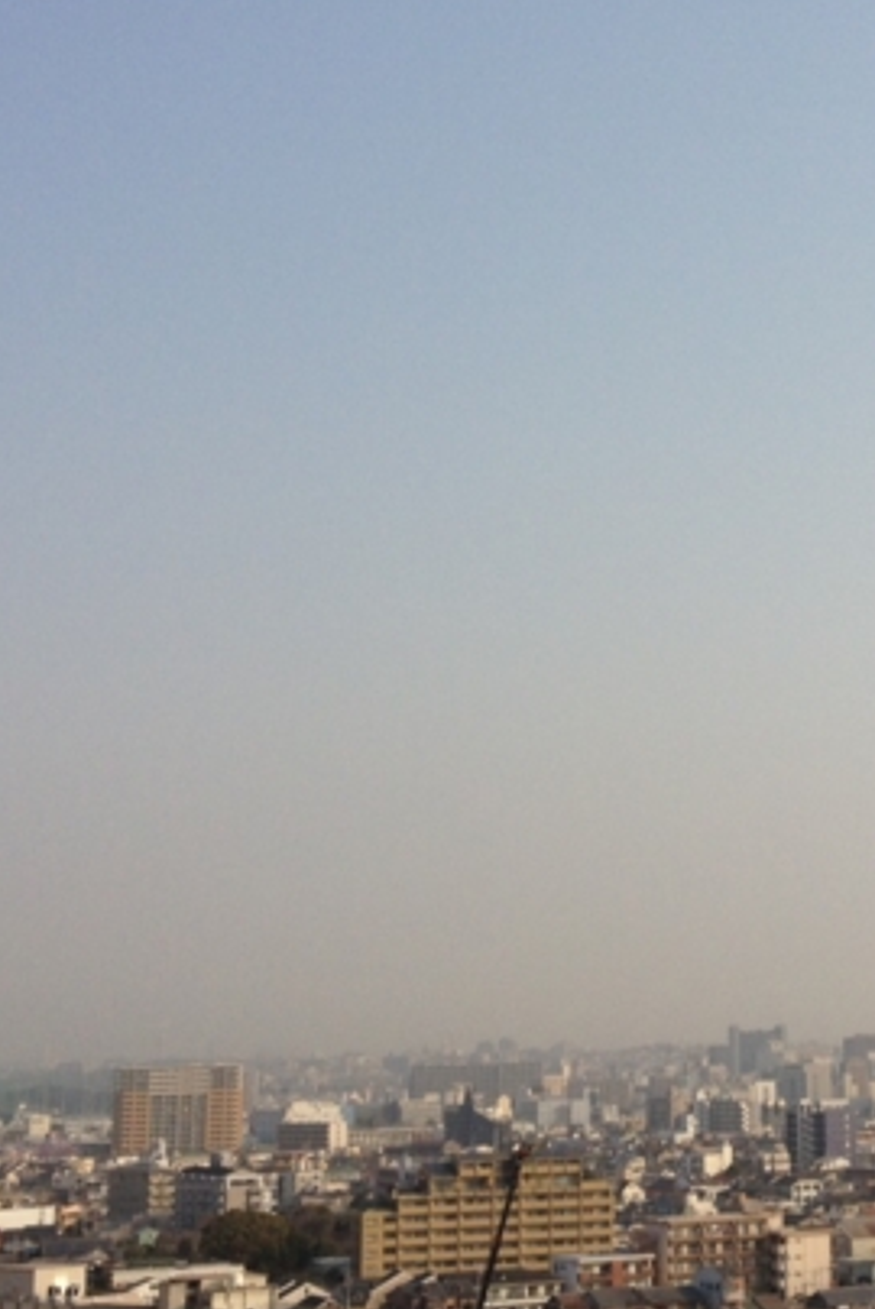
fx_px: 2620
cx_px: 775
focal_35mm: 72
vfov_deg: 27.9
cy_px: 450
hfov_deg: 18.7
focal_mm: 4.28
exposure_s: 1/2304
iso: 50
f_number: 2.4
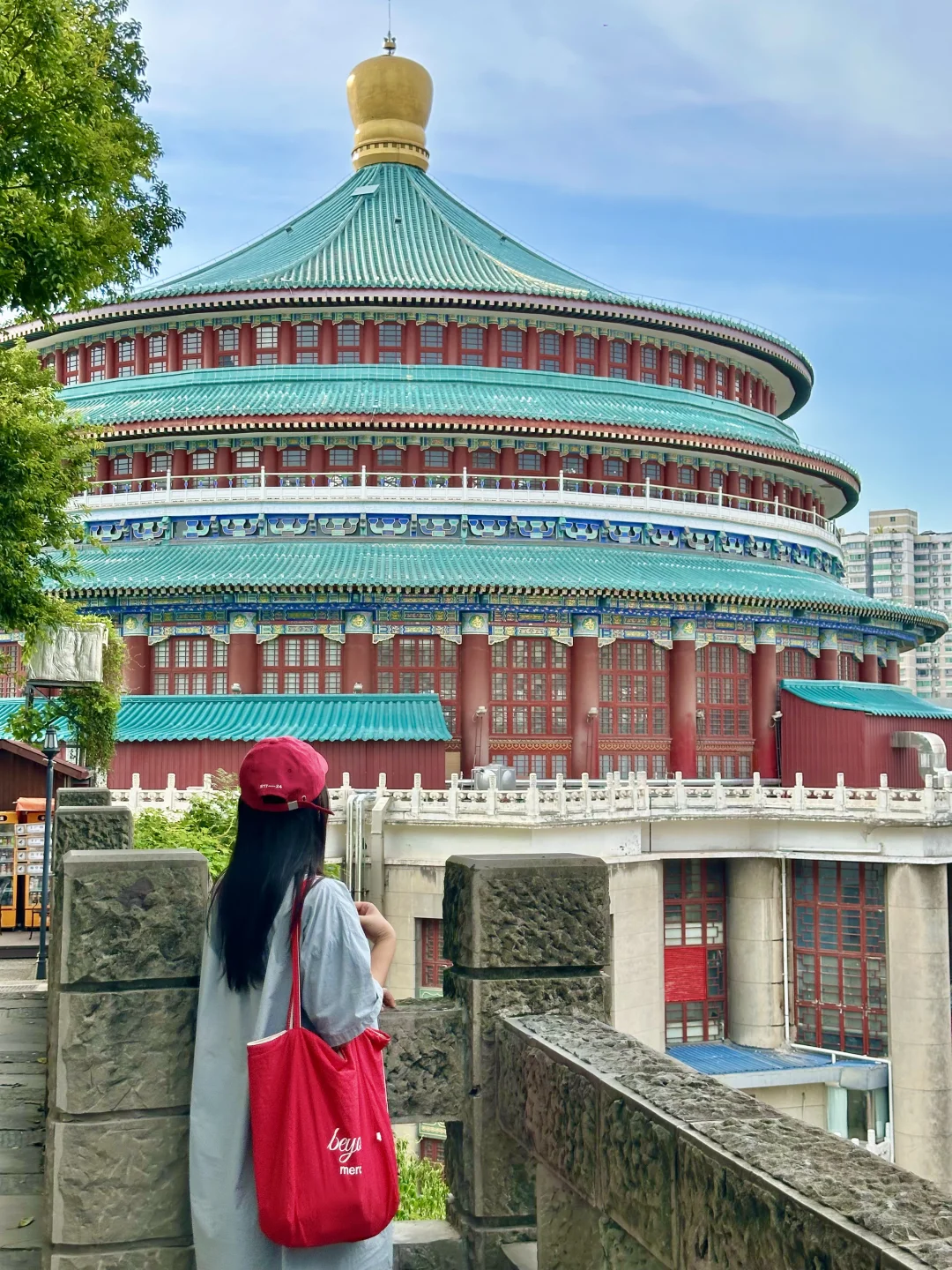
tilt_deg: +5.7
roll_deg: -0.4
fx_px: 1760
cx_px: 476
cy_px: 635
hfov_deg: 30.3
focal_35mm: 48
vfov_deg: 39.7
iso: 64
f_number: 1.78
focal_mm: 6.86
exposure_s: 1/1009
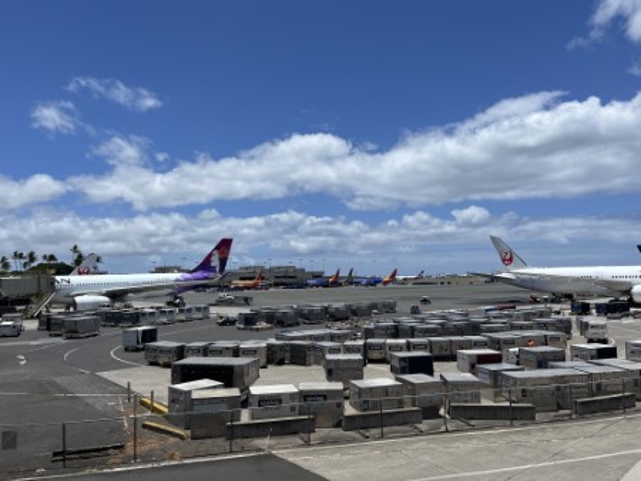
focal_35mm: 26
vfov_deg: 53.1
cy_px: 240
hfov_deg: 67.3
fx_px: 482
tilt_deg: +0.4
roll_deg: -1.5
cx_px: 320
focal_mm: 5.1
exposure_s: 1/7353
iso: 50
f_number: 1.6
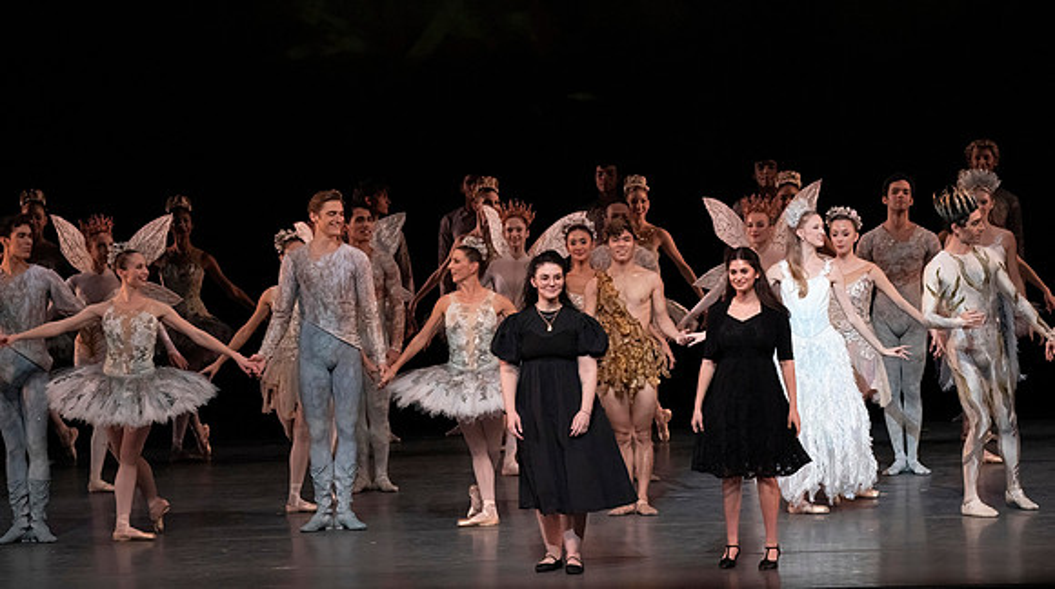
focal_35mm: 237
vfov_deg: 5.1
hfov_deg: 9.1
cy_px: 365
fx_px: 6629
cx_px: 547
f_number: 14
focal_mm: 218
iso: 10000
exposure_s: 1/400
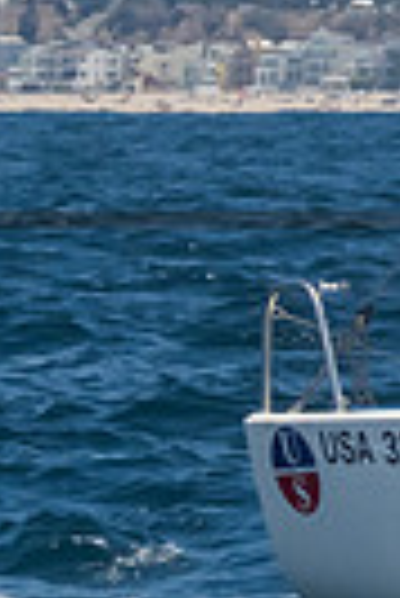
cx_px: -1106
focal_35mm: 1269
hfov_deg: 1.1
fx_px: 21094
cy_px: 451
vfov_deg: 1.6
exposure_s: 1/1600
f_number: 14
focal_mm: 165
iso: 640
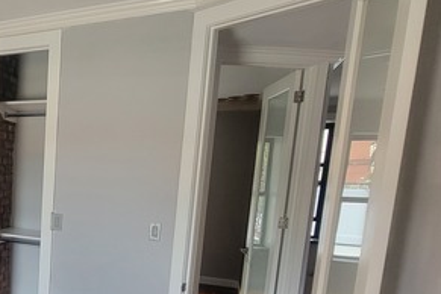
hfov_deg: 49.9
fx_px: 380
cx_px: 7
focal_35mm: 31
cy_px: 229
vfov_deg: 40.8
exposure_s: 1/60
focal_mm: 2.2
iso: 320
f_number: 2.2
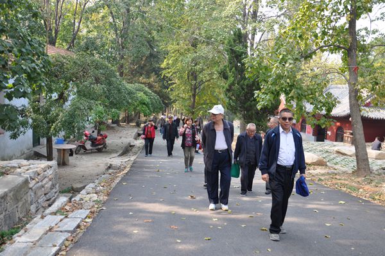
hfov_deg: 59.5
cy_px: 128
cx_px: 192
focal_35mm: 32
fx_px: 337
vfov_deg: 41.6
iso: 250
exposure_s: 1/125
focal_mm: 21
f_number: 5.6
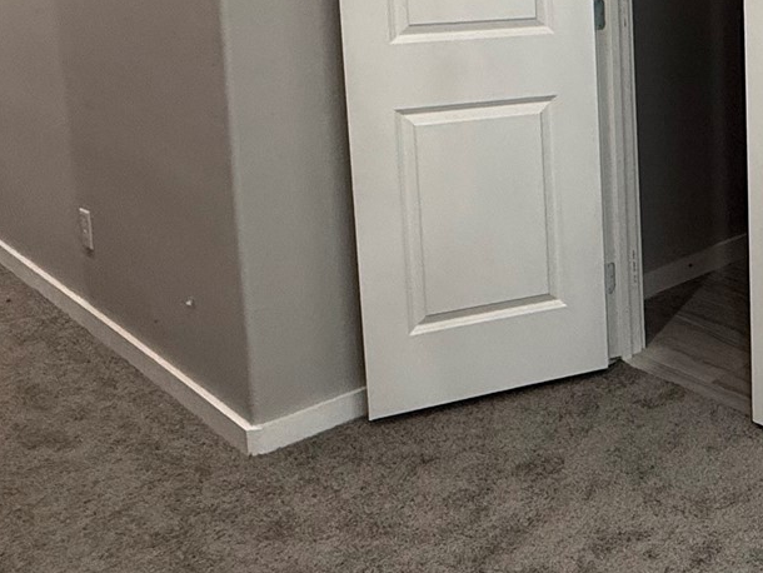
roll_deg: -0.6
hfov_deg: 31.5
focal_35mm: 47
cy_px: 5
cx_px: 984
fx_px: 1036
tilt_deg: -6.5
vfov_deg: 29.0
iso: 200
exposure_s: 1/120
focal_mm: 2.22
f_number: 2.2
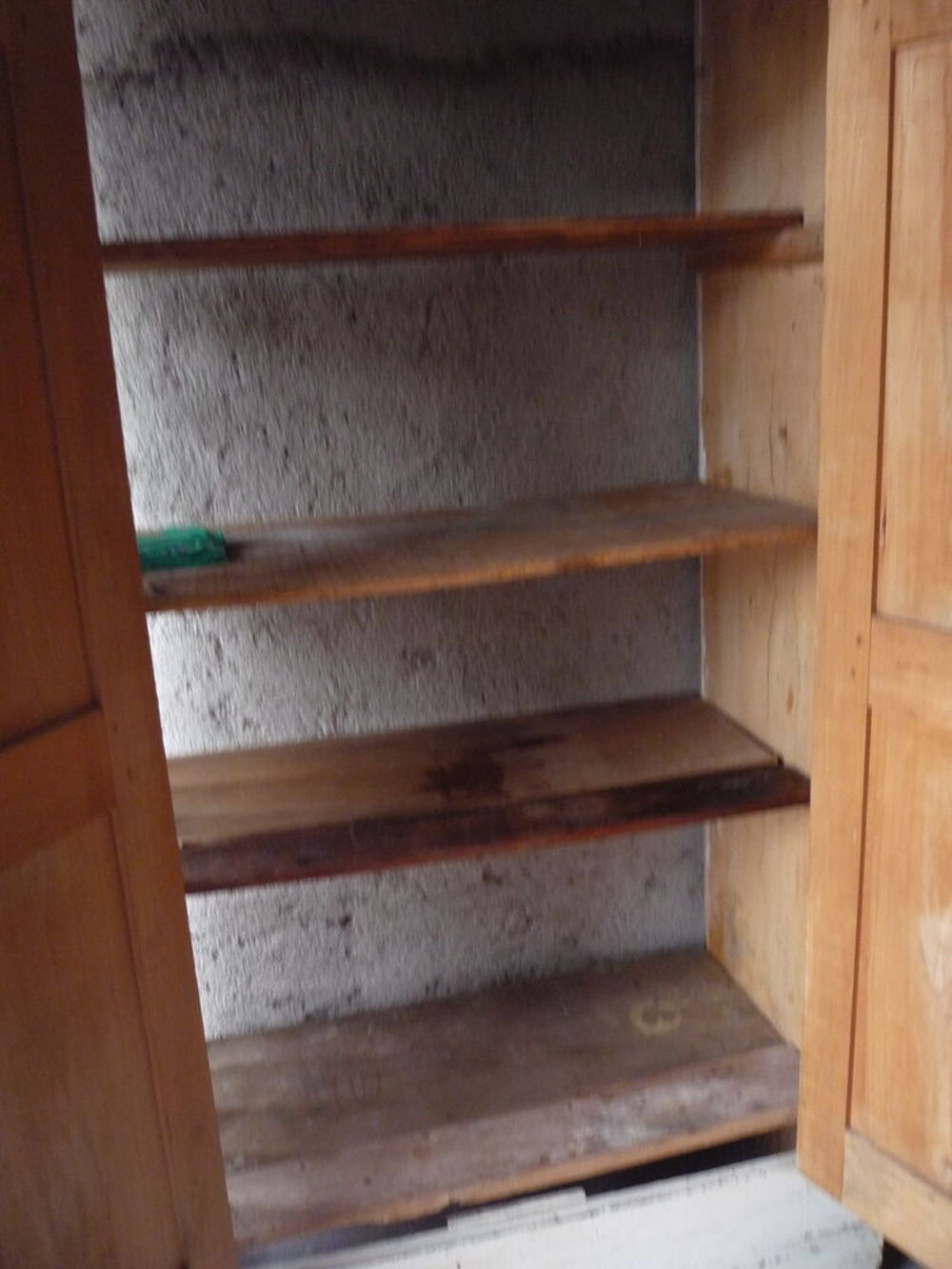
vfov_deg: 60.0
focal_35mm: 30
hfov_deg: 46.8
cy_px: 634
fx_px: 1100
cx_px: 476
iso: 400
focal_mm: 5.2
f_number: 3.3
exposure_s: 1/8
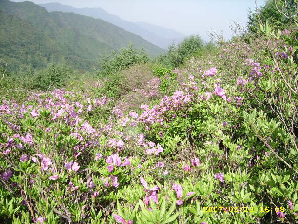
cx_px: 149
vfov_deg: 40.7
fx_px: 301
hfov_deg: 52.6
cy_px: 112
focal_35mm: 35
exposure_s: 1/210
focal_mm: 5.95
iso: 50
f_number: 5.8
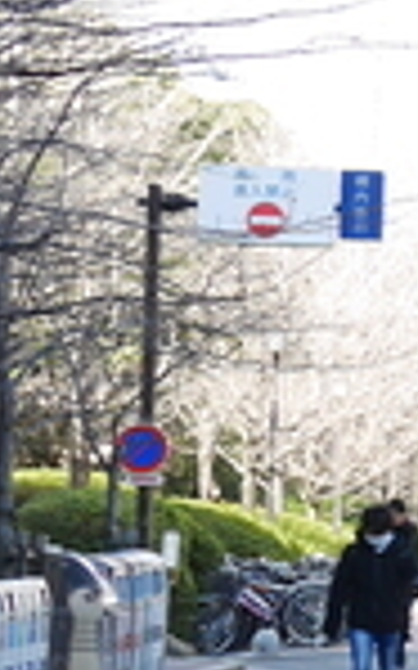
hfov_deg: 5.1
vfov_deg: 9.2
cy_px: 445
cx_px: 1654
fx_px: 4160
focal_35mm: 228
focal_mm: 20
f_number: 3.2
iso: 200
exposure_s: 1/400
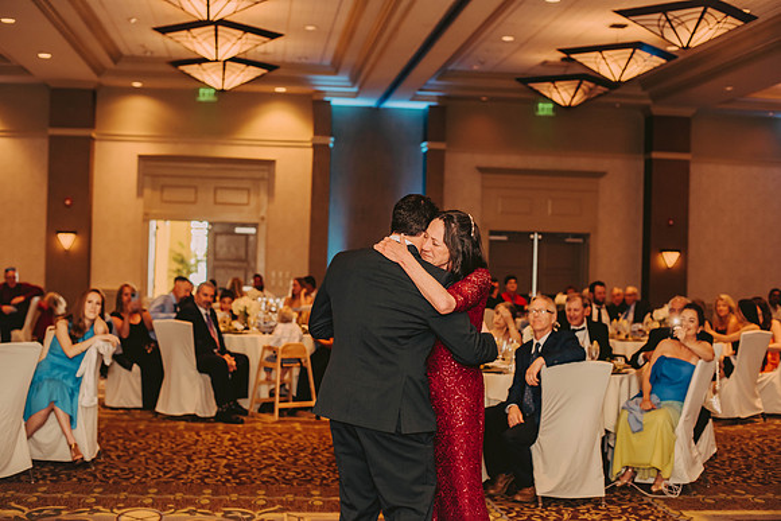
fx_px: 1085
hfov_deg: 39.6
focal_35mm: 50
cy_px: 260
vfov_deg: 27.0
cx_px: 390
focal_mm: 50
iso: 800
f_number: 2.5
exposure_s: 1/125
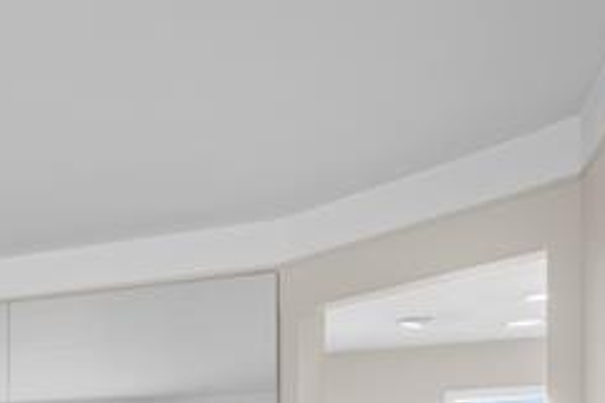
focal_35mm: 64
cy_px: 536
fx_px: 1075
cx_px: -411
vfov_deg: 19.4
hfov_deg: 22.5
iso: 640
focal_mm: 10
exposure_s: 2
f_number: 5.6
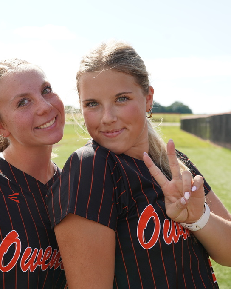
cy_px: 144
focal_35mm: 58
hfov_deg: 26.1
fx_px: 495
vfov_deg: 32.5
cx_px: 72
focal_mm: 41
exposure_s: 1/250
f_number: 5.6
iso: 100
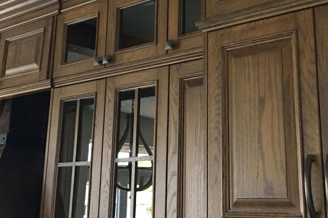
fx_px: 583
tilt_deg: +20.3
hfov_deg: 31.4
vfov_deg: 20.8
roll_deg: -0.5
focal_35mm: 64
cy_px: 21
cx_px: 189
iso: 125
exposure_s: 1/15
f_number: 2.2
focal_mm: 4.15
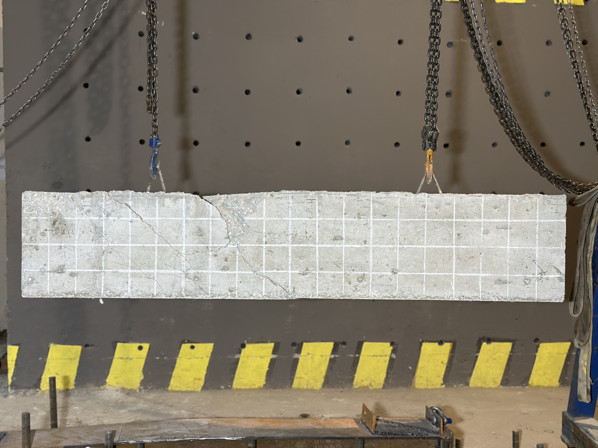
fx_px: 829
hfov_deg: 39.7
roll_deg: -0.9
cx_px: 299
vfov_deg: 30.3
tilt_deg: -3.6
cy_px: 224
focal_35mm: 48
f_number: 1.78
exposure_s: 1/50
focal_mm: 6.86
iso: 200
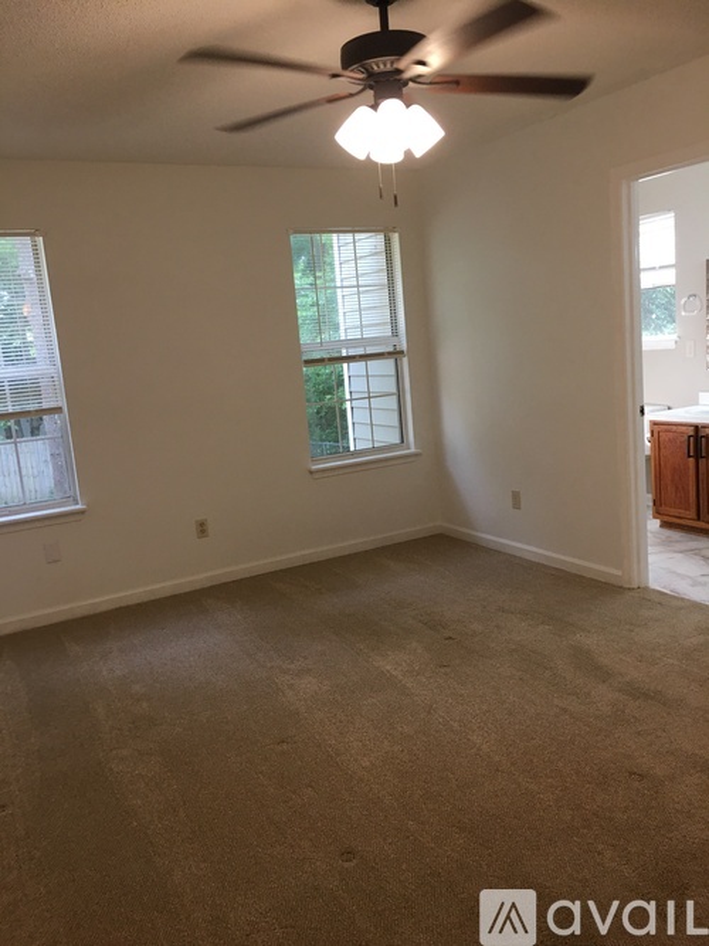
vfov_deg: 61.7
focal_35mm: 29
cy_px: 473
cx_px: 354
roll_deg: +4.1
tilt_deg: -7.2
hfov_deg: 48.2
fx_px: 792
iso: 40
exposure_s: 1/30
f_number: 2.2
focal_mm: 4.15
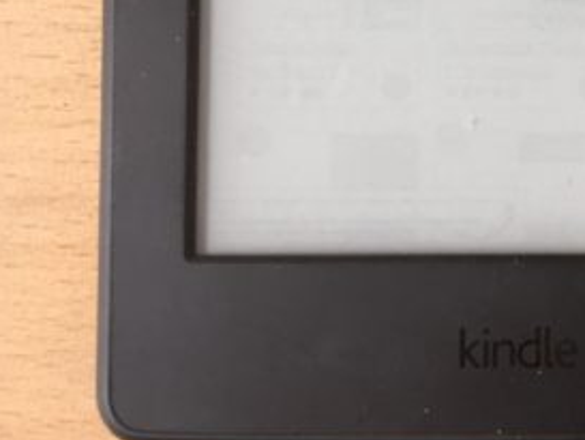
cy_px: -144
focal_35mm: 102
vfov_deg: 13.9
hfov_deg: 17.2
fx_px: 1725
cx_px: 904
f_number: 2.2
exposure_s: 1/142
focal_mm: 4.15
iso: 25
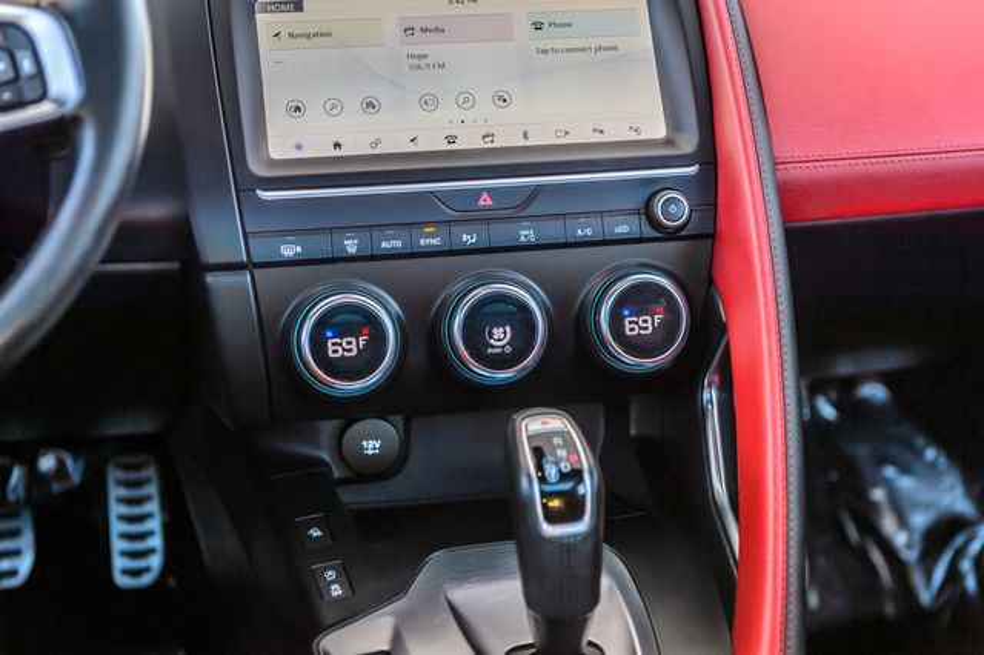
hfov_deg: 28.9
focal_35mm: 70
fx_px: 1912
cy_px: 328
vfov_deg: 19.4
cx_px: 492
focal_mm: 70
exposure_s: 1/100
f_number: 4
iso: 400
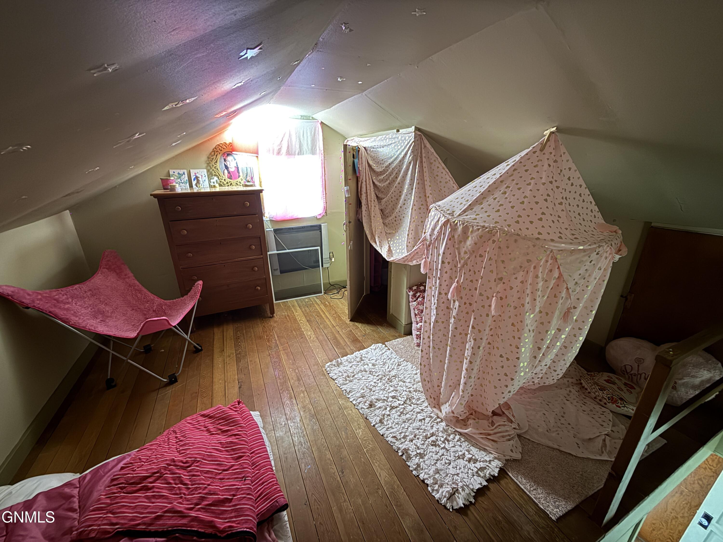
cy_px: 271
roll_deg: +0.5
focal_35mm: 14
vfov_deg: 85.7
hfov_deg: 102.1
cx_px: 362
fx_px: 292
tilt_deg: -20.2
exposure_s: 1/10
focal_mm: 2.22
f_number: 2.2
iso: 1000
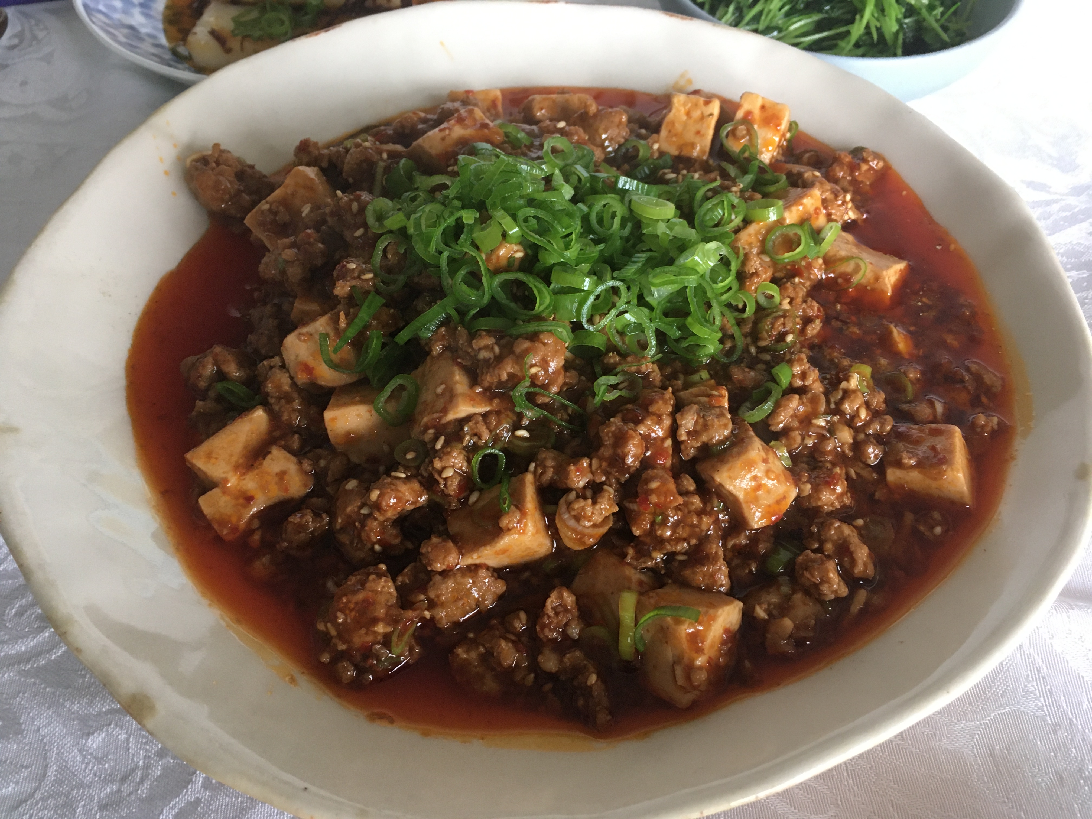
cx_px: 546
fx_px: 915
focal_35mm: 29
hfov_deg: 61.7
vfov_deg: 48.2
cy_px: 410
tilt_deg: -53.6
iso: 125
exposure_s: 1/30
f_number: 2.2
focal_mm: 4.15
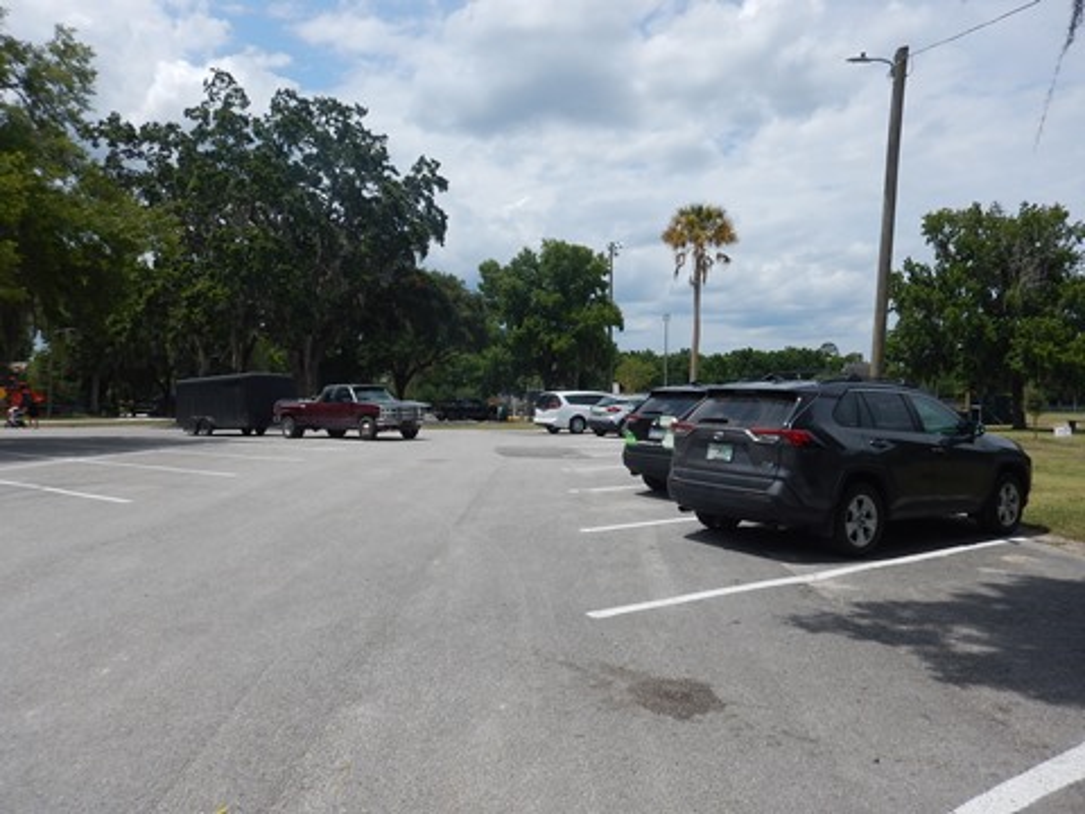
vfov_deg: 56.8
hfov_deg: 71.6
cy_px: 407
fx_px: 752
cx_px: 542
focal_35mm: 24
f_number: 8.2
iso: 125
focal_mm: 4.3
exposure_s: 1/500
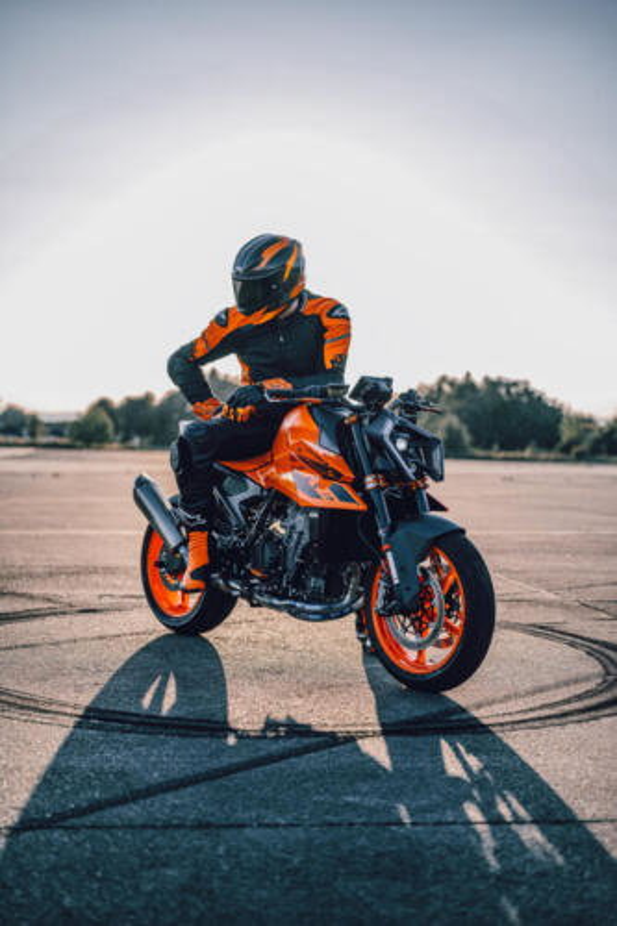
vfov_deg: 39.6
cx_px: 308
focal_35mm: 50
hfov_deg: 27.0
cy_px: 463
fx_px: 1286
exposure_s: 1/2500
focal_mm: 50
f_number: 1.8
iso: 250
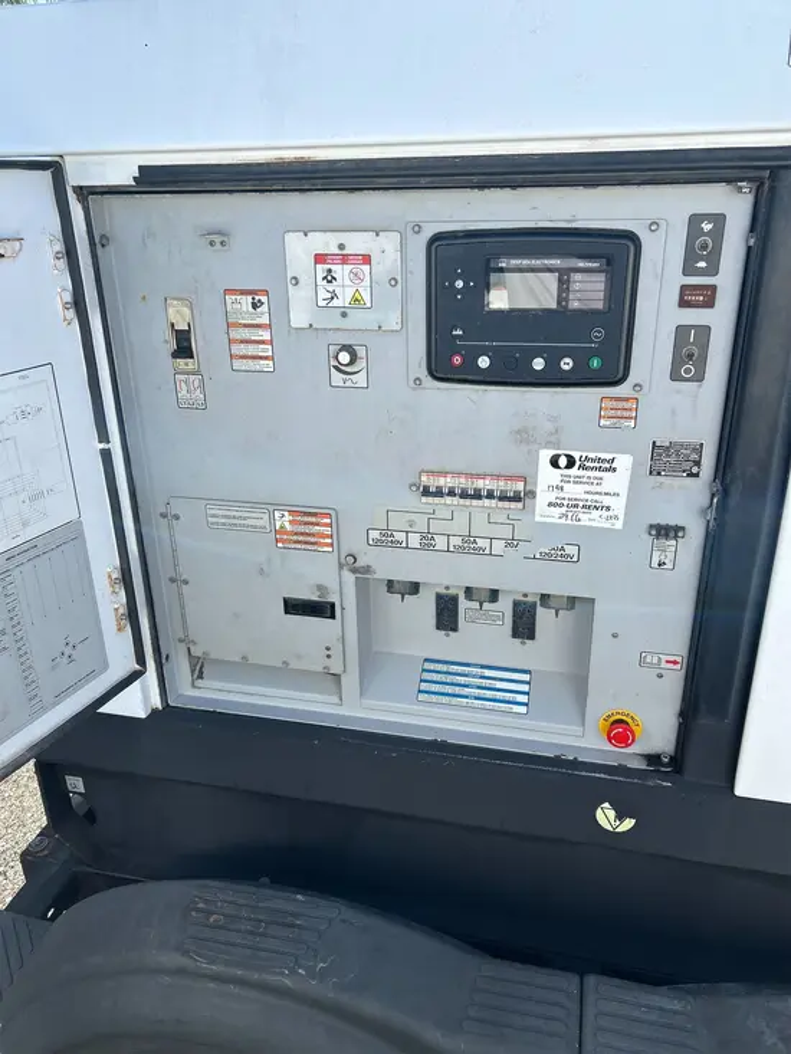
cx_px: 396
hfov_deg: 53.1
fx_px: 792
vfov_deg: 67.3
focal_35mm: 26
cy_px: 527
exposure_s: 1/1751
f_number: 1.5
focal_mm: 5.7
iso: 50
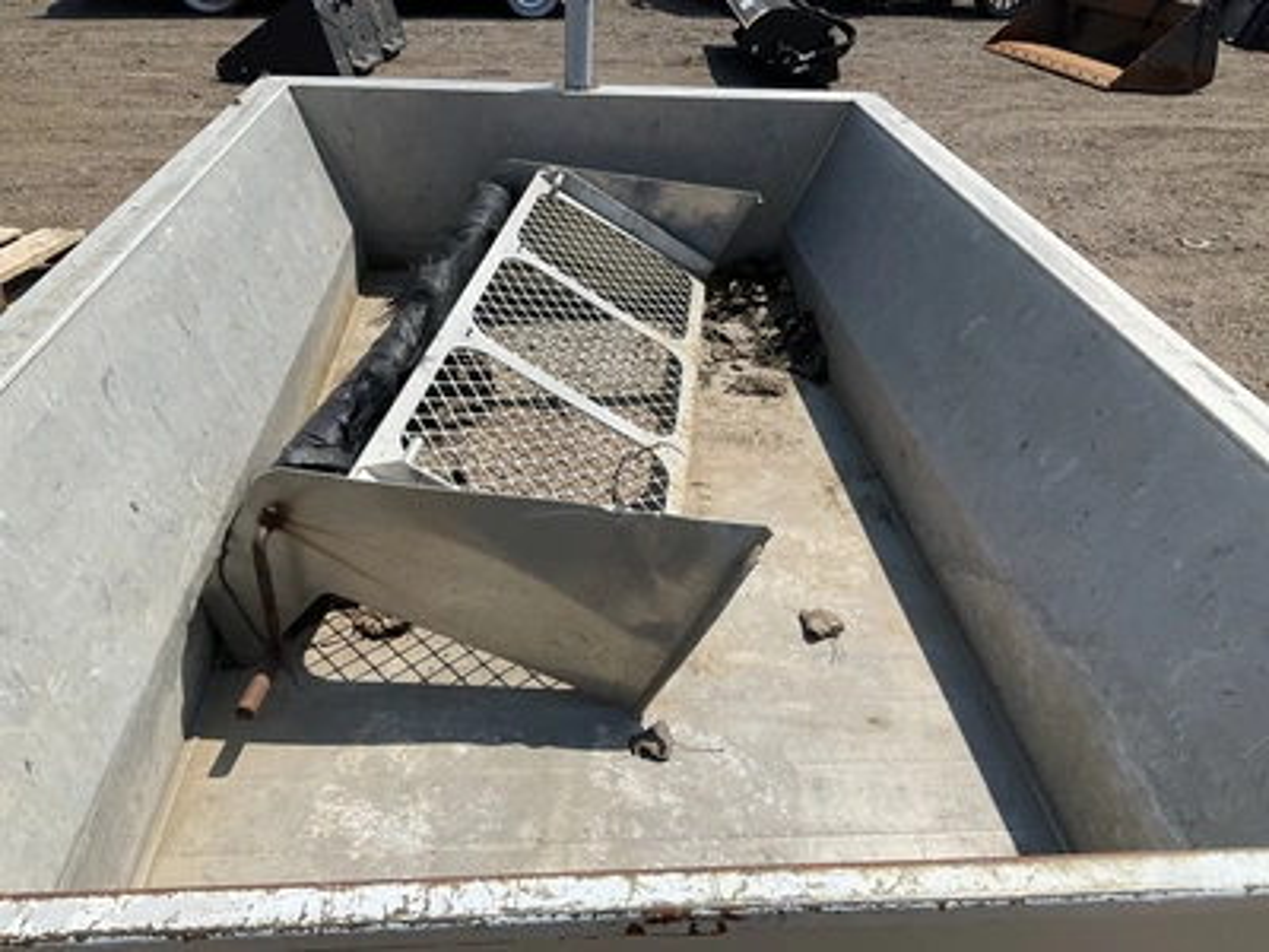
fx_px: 1063
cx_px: 634
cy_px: 476
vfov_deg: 48.2
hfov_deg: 61.7
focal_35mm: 29
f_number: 1.8
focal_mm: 3
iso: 25
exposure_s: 1/2320
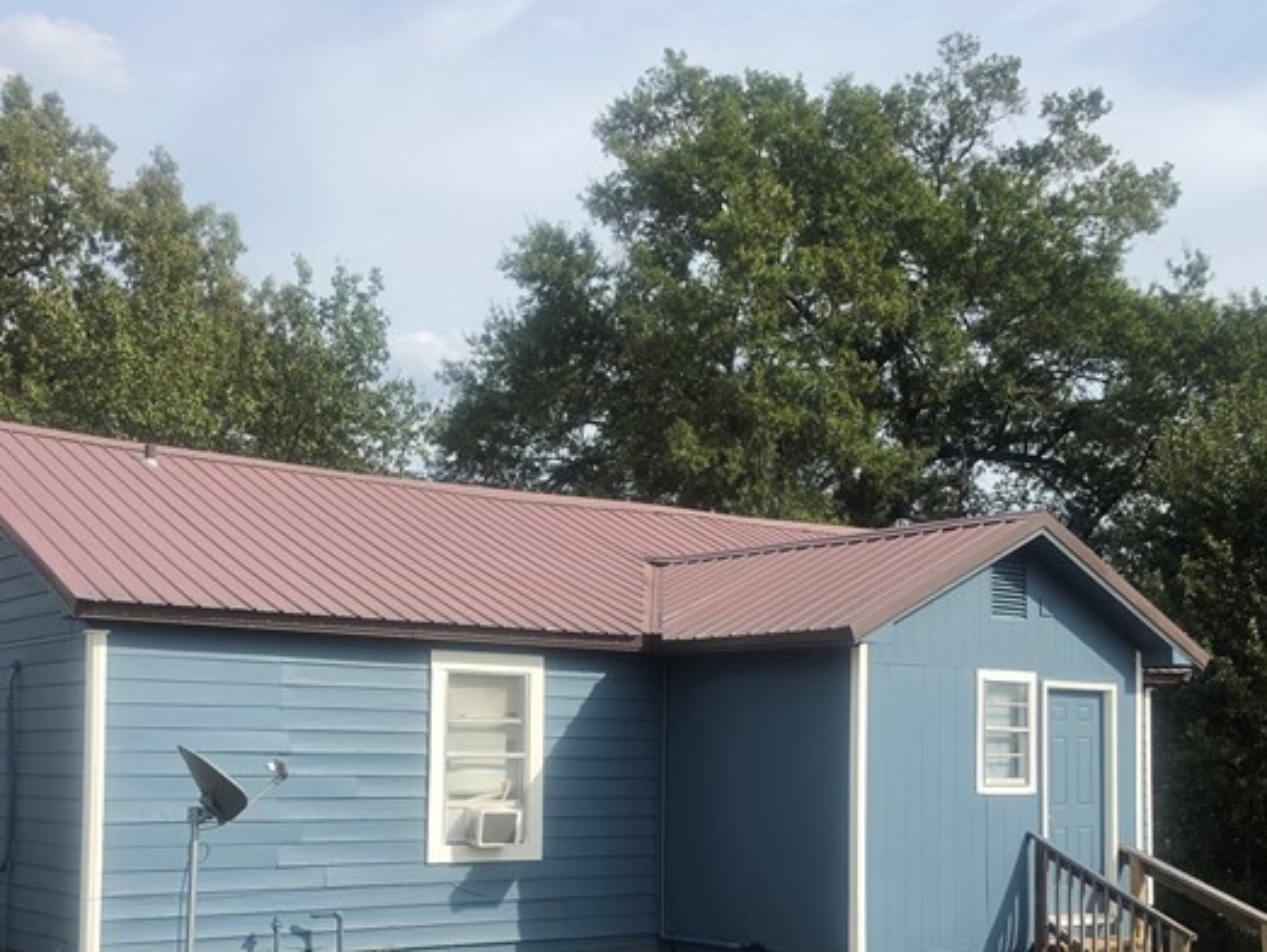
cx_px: 560
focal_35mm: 45
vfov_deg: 31.7
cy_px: 705
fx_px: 1648
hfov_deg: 42.0
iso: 64
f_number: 1.4
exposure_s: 1/4648
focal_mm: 6.5
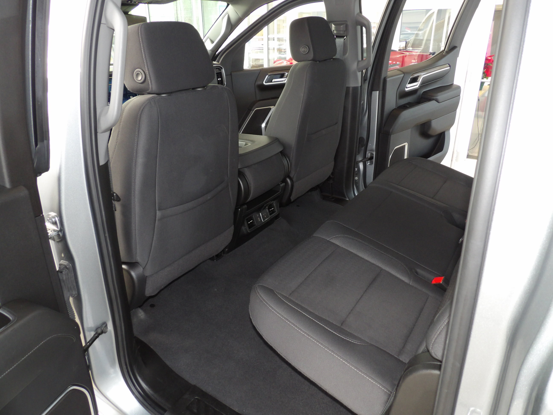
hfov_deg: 71.6
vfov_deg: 56.8
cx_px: 276
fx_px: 383
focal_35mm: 24
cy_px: 208
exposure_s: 1/32
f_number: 3.2
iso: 200
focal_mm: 4.3
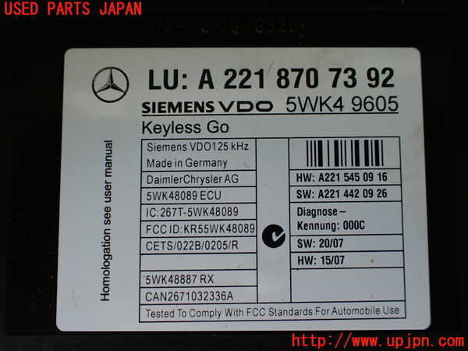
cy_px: 176
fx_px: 406
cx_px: 234
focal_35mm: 30
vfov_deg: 46.8
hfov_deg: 60.0
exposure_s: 1/160
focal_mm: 5.4
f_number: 2.3
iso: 100
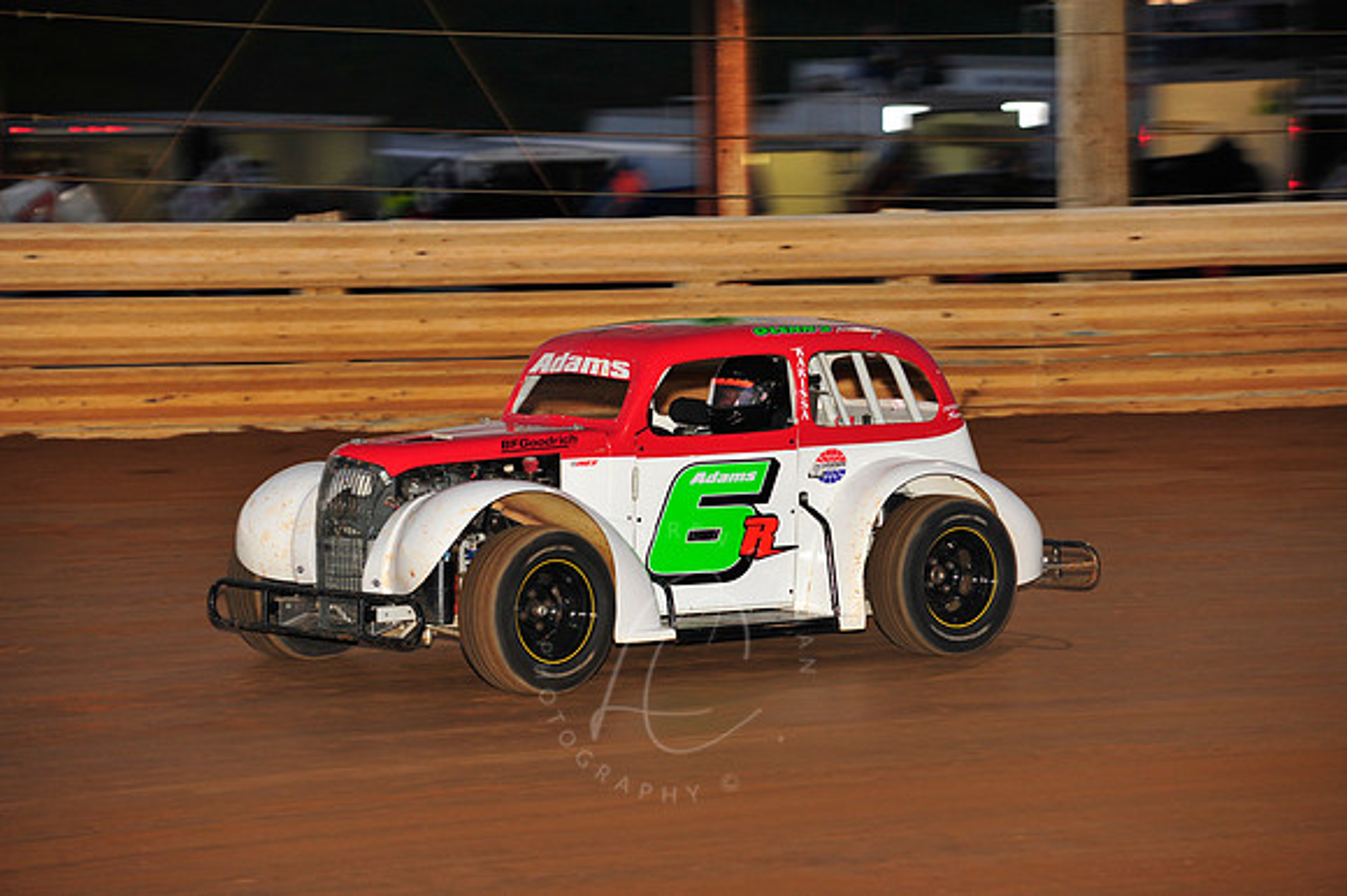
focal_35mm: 170
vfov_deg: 8.1
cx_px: 674
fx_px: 6357
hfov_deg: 12.1
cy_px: 448
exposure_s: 1/250
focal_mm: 170
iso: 800
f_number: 6.3
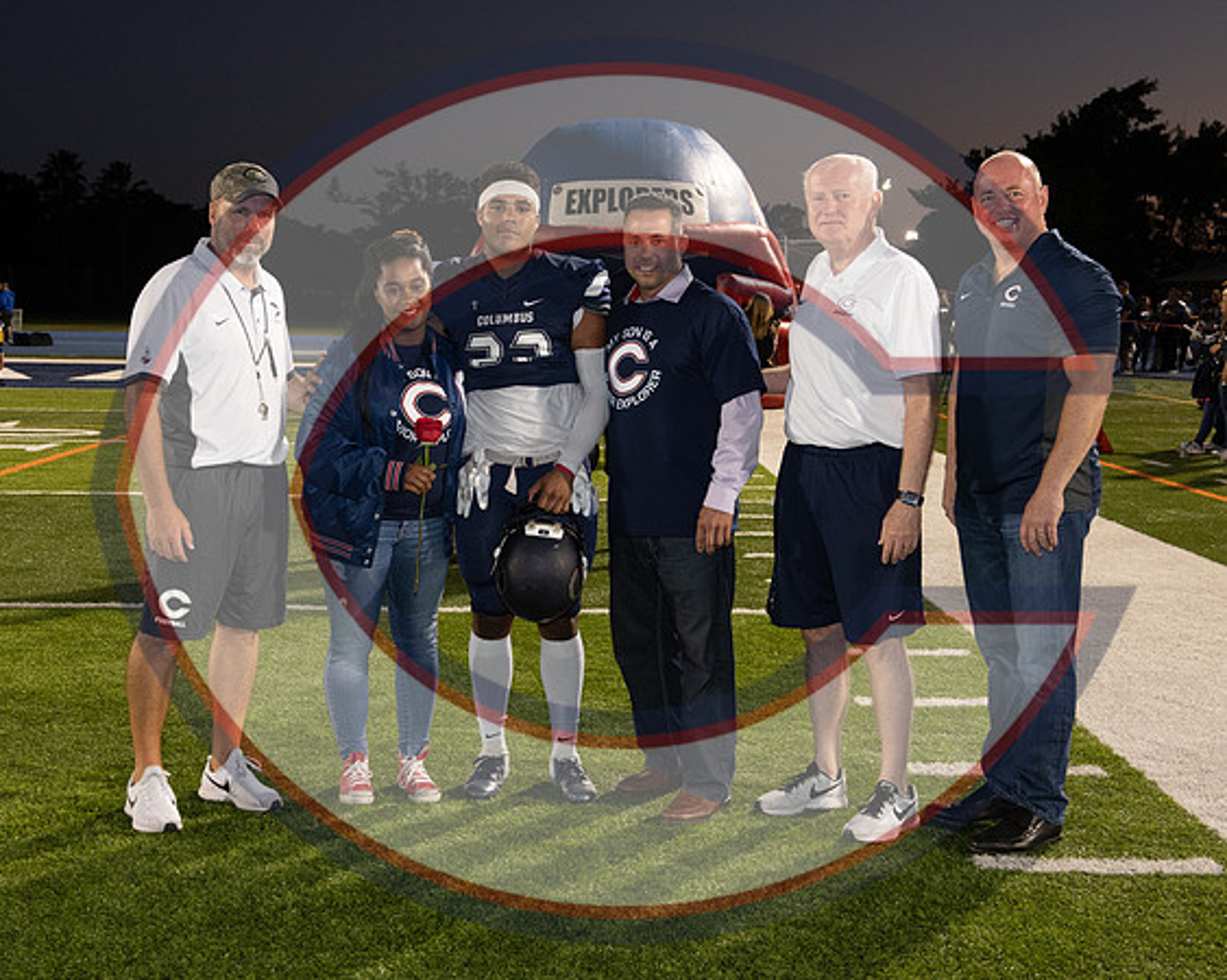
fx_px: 1799
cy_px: 490
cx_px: 586
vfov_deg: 30.5
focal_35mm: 50
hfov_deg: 37.7
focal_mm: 44
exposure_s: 1/60
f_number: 7.1
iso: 1400
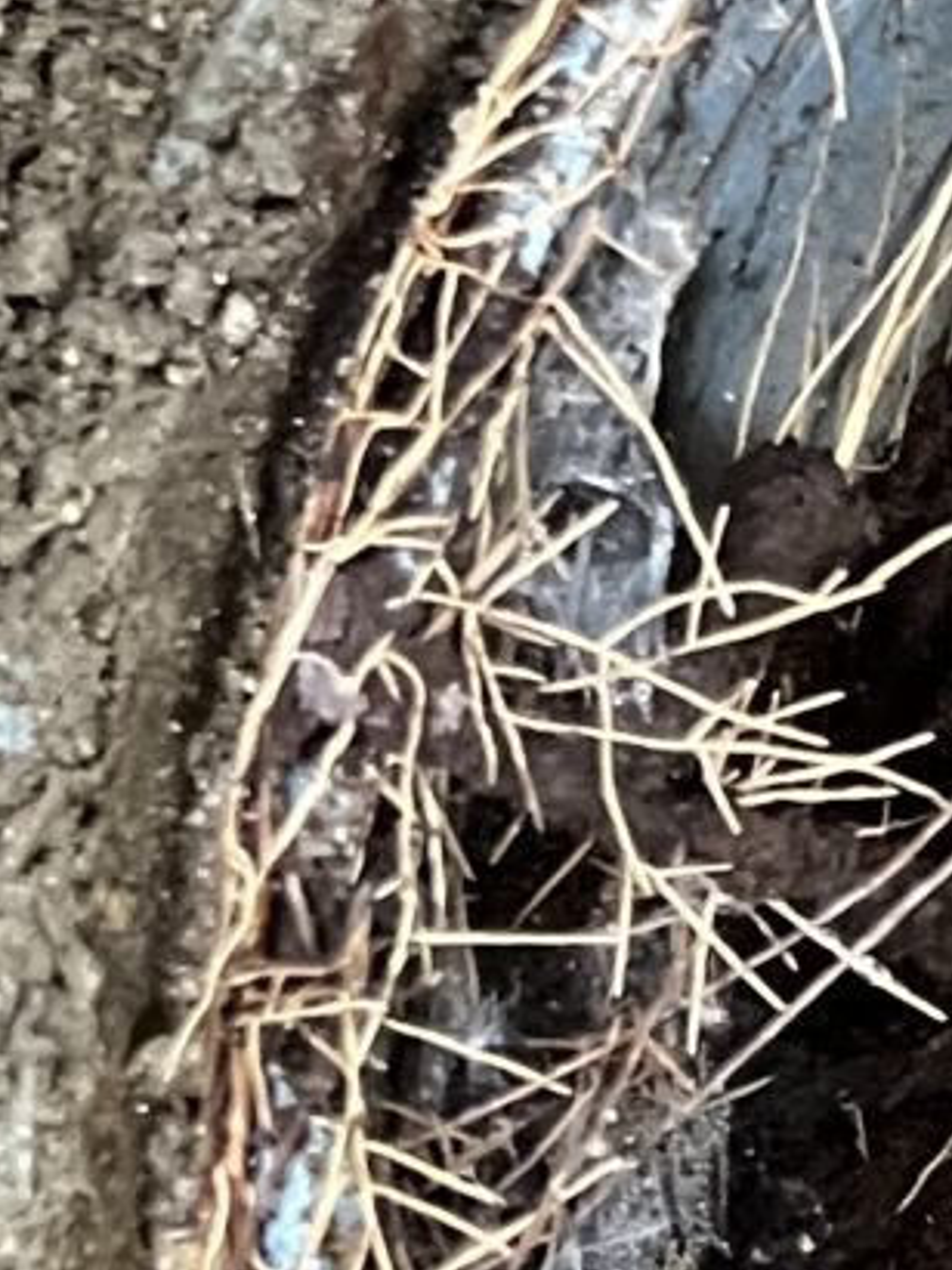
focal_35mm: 162
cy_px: 729
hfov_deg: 8.4
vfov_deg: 12.2
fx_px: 5943
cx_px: 2312
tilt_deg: -83.1
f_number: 1.5
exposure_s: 1/30
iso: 800
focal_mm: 5.7
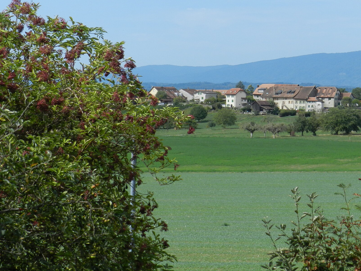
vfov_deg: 13.5
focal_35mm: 109
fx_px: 1137
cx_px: 270
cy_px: 62
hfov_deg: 17.9
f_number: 4.7
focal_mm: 12.1
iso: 160
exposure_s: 1/1000
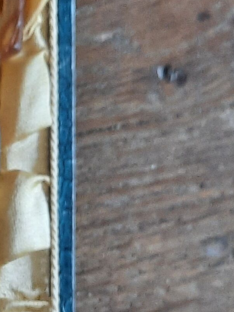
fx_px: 1127
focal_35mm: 125
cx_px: -90
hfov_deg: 11.5
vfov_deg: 15.6
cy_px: 282
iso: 400
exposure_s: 1/50
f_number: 2
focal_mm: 4.6
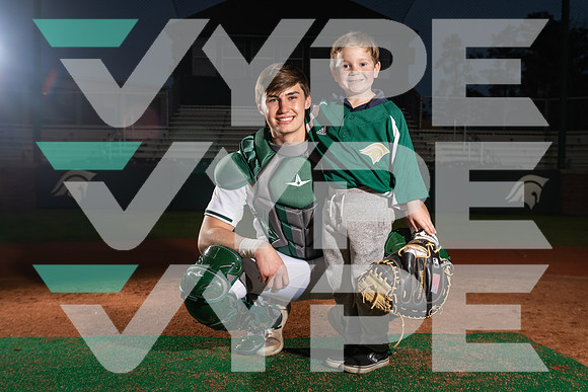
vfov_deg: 33.4
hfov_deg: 48.4
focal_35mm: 40
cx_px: 294
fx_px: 653
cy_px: 196
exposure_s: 1/250
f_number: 5.6
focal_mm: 40
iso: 200
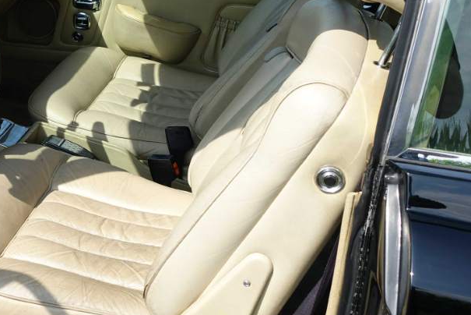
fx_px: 772
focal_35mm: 59
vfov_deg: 23.0
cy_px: 134
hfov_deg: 31.9
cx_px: 28
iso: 125
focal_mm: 11.45
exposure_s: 1/640
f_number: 4
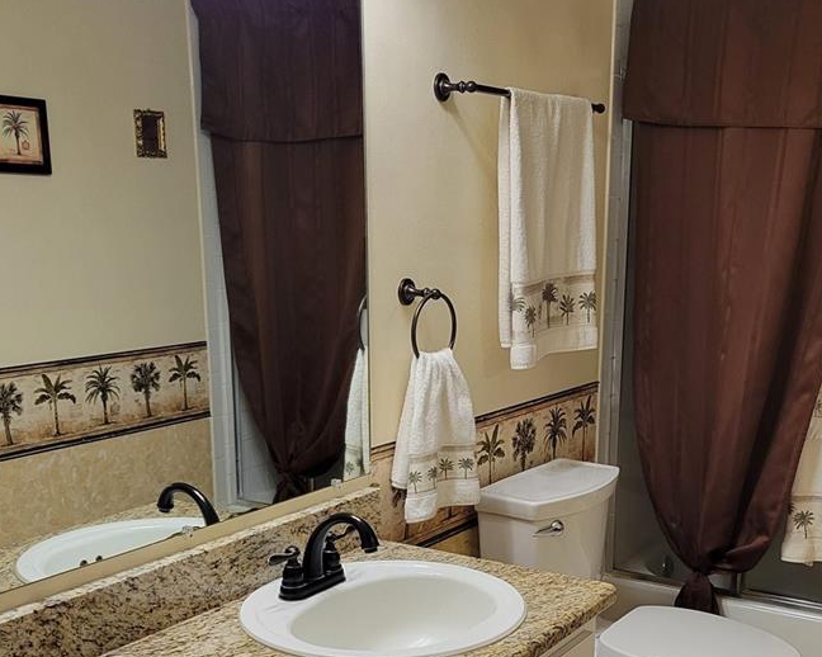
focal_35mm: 47
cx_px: 521
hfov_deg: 39.3
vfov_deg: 31.4
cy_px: 502
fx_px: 1143
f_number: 1.8
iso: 250
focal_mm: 5.4
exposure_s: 1/120
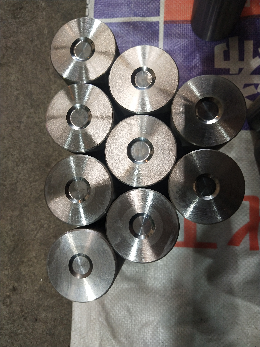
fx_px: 300
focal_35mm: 30
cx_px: 130
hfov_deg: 46.8
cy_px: 174
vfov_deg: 60.0
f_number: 1.8
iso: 245
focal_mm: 3.95
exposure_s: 1/60
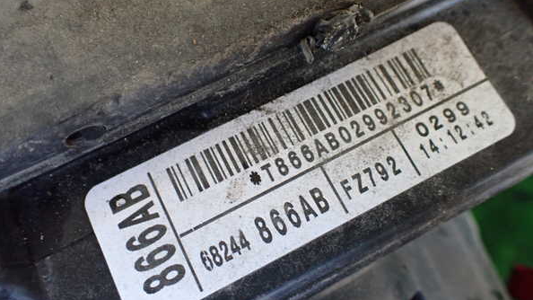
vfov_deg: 35.6
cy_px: 139
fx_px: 466
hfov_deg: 59.5
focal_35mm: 33
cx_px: 265
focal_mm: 5.4
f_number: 2.3
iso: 640
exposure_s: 1/125
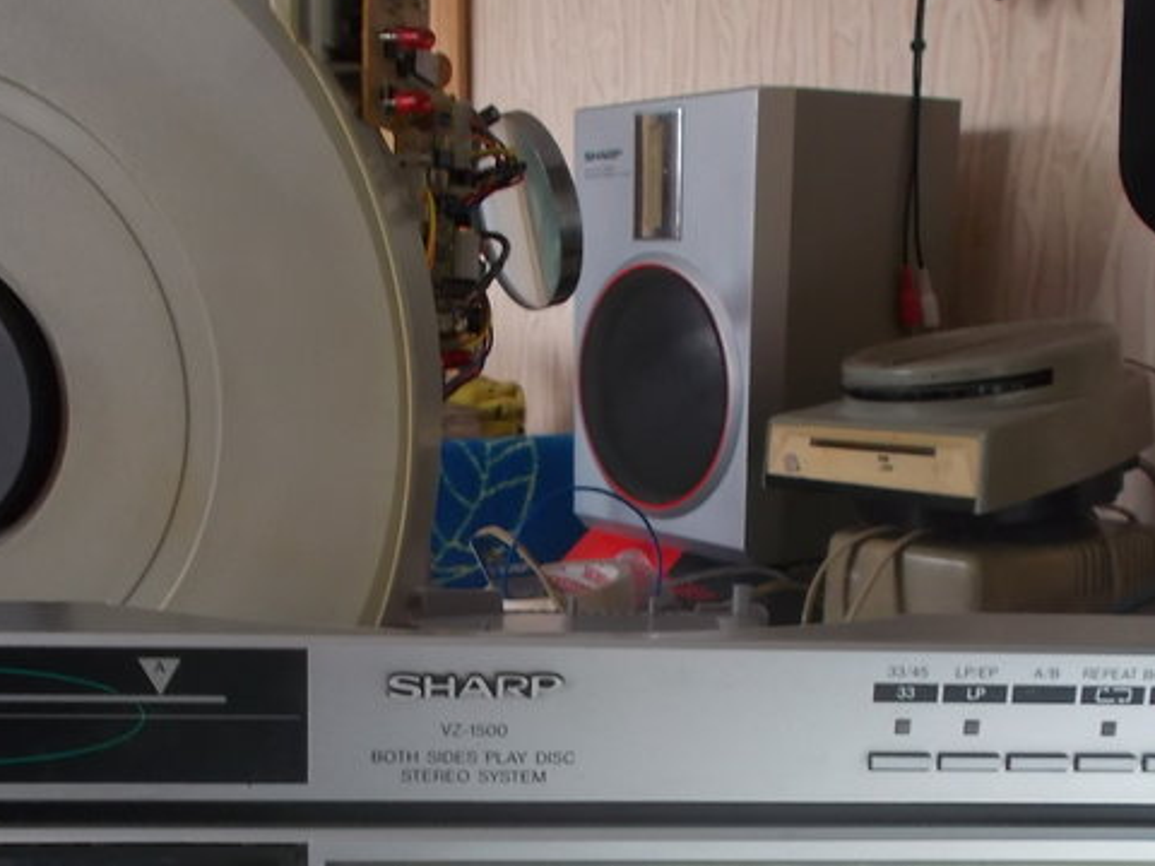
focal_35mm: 50
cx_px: 527
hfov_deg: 38.2
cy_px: 702
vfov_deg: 28.4
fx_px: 1668
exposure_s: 1/8
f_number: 3.4
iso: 200
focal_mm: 5.3
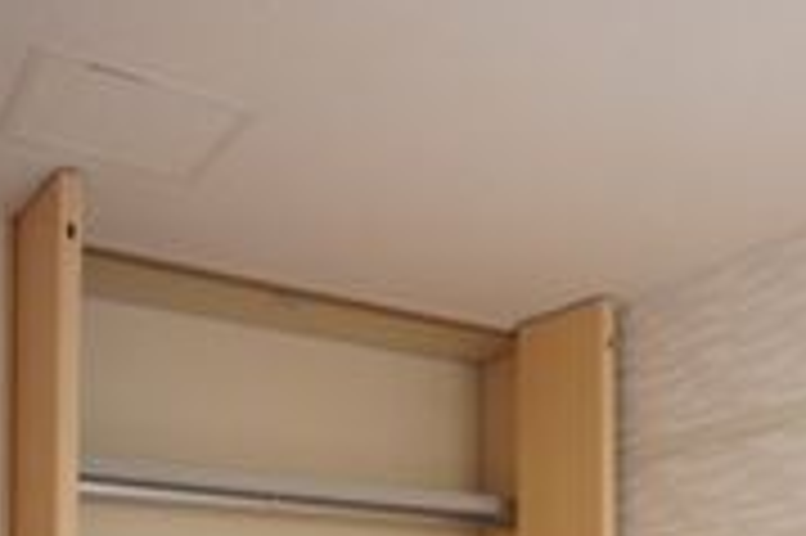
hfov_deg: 29.4
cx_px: 648
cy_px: 698
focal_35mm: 67
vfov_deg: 18.8
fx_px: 1499
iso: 1600
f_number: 2.8
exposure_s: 1/25
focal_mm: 16
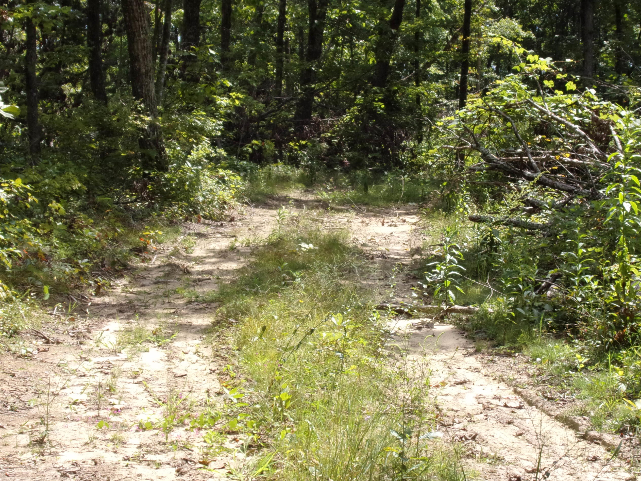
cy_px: 251
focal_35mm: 76
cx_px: 307
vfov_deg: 19.4
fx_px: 1407
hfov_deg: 25.7
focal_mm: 11.5
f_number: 4.5
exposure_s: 1/280
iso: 80
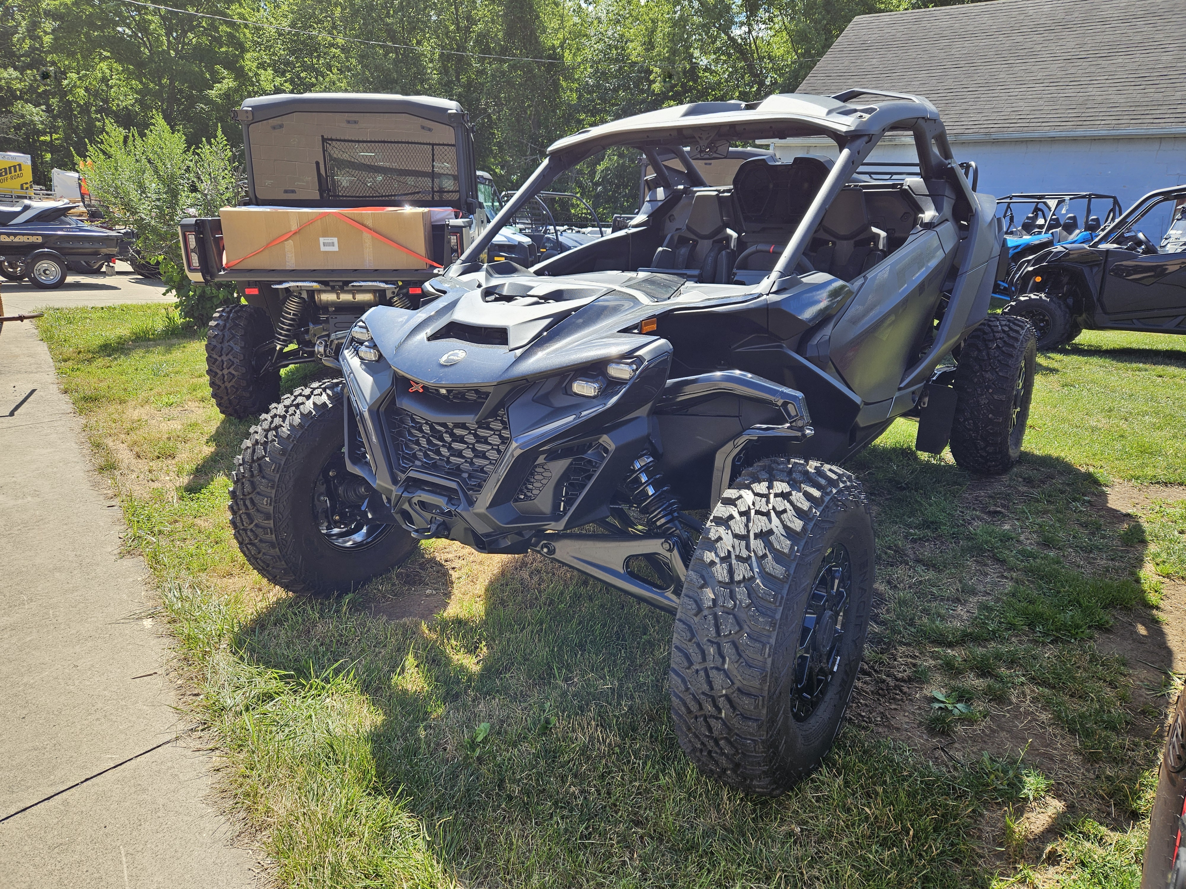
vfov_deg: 58.9
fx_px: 788
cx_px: 593
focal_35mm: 23
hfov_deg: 73.9
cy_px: 444
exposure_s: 1/767
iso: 25
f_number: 1.8
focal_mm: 5.4
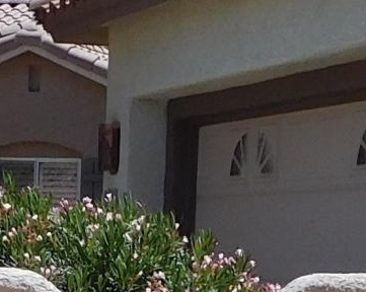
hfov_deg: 9.5
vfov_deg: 7.5
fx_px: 2197
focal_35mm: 203
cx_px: 72
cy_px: 459
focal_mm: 4.5
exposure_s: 1/500
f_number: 6.8
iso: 125
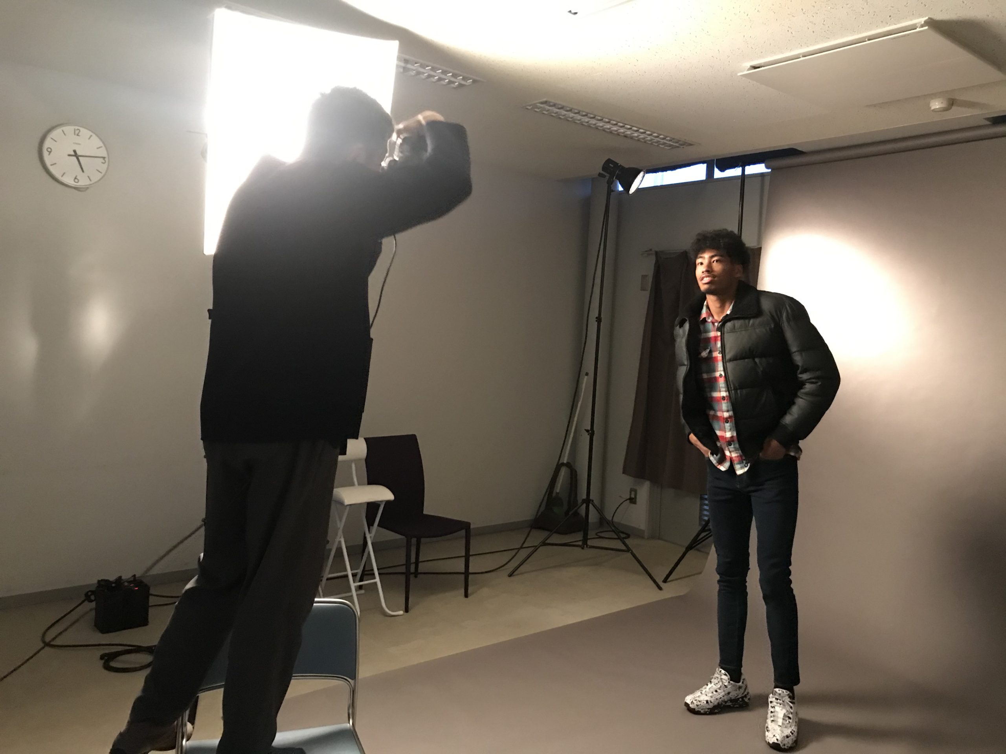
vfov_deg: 49.7
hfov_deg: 63.4
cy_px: 377
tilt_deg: -4.0
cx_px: 503
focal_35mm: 28
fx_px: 814
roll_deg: -4.3
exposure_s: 1/4
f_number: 1.8
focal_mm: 3.99
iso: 100
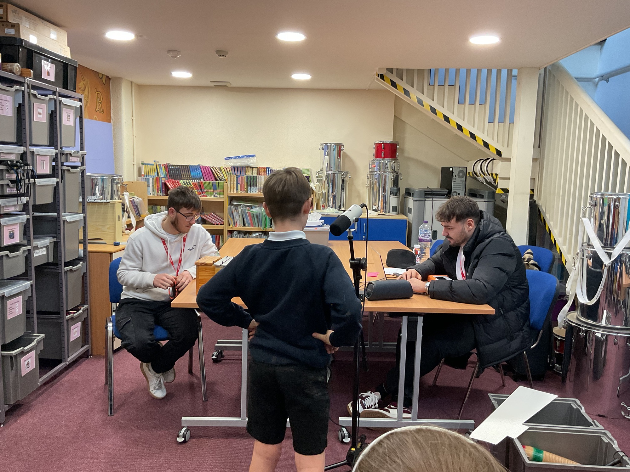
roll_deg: -1.0
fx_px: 528
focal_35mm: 29
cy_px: 236
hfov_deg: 61.7
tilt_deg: -8.1
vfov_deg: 48.2
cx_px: 315
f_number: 1.8
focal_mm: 3
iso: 160
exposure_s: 1/60
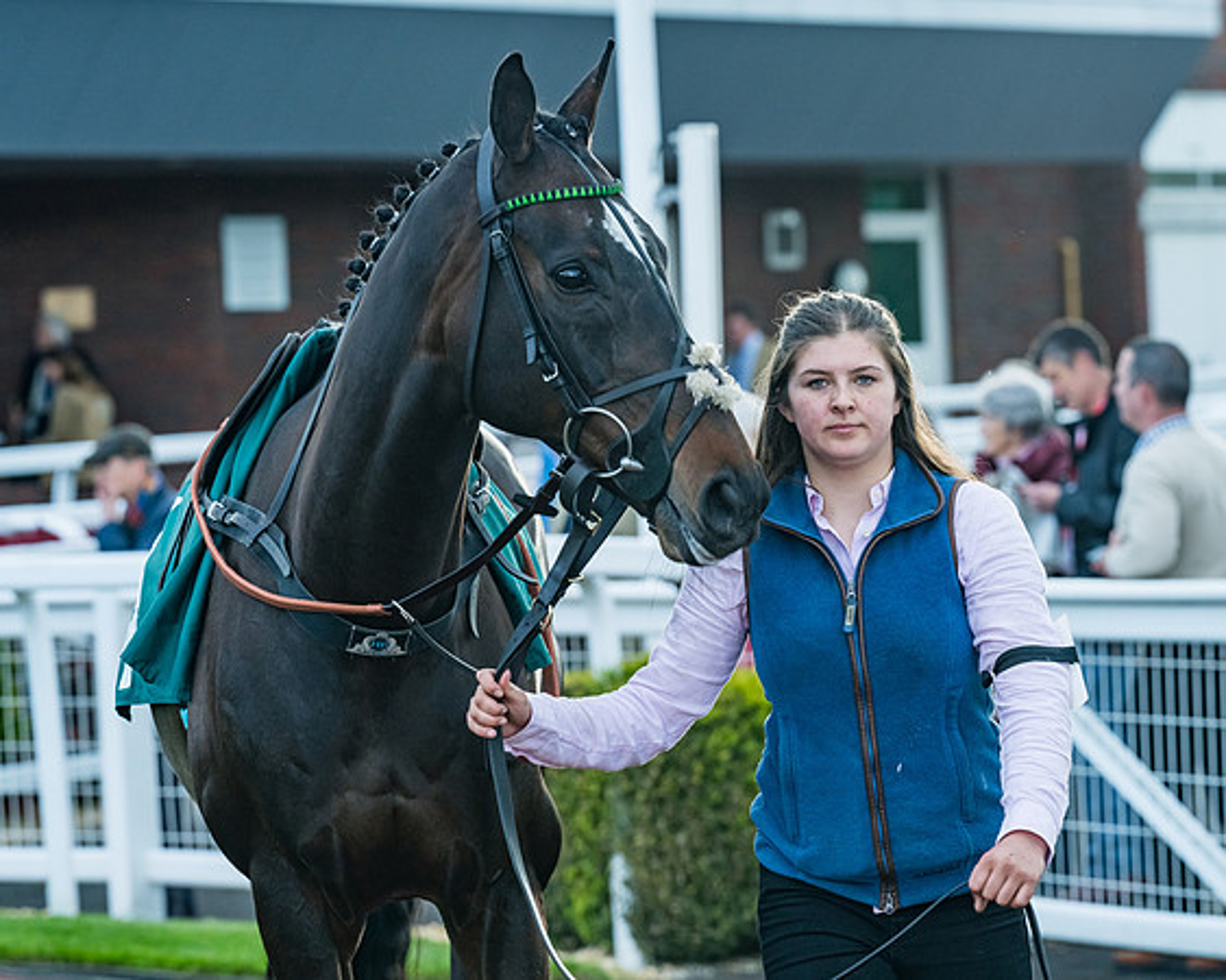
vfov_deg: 8.9
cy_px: 419
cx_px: 835
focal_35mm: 174
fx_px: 6316
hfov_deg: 11.1
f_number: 5
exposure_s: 1/400
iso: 1000
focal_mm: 135
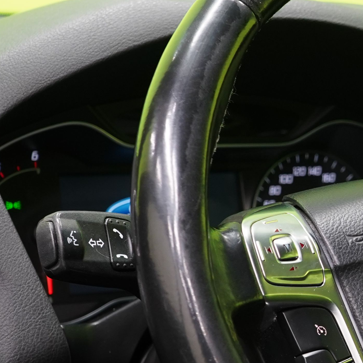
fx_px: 1507
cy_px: 246
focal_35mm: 127
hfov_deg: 13.3
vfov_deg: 13.7
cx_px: 458
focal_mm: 35
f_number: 5
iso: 1250
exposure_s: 1/25
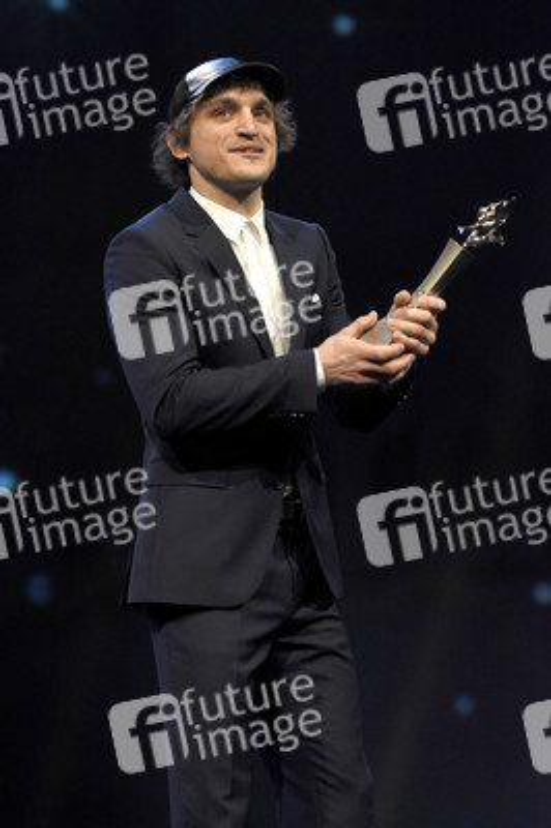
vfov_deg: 12.5
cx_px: 276
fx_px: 3794
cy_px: 414
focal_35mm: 165
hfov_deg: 8.3
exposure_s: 1/320
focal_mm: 110
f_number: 3.2
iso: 1600
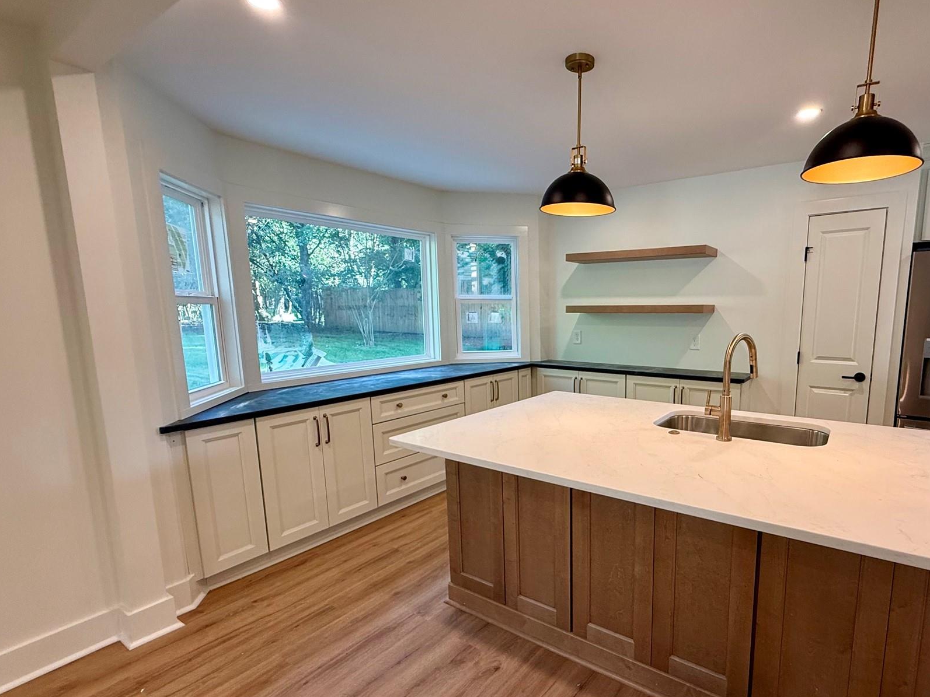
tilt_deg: -7.2
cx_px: 563
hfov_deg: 86.5
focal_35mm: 18
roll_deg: +1.4
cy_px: 381
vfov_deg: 71.4
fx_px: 484
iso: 160
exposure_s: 1/120
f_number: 2.2
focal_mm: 2.22
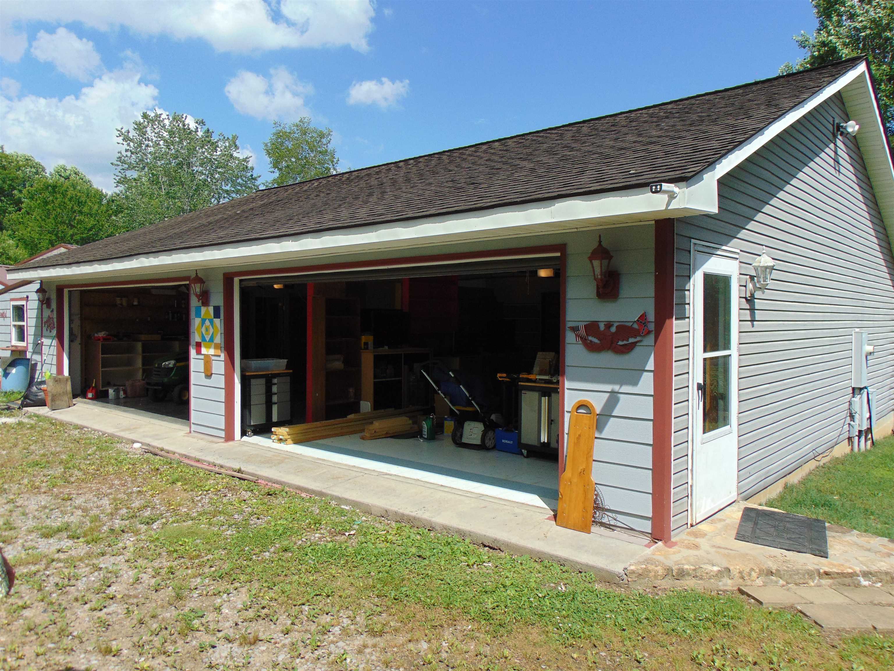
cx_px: 447
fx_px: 646
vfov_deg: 54.9
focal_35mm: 25
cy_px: 336
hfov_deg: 69.4
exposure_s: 1/250
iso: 80
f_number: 7.7
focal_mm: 4.5
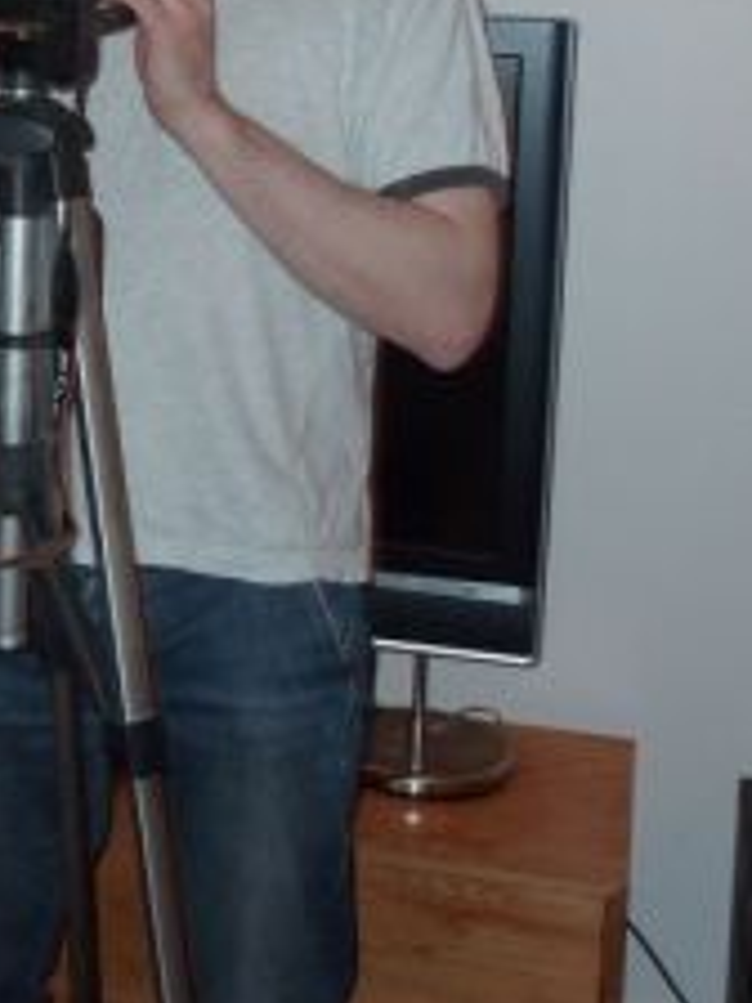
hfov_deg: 21.3
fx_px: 1941
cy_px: 99
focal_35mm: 67
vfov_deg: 27.9
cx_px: 22
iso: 100
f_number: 3.3
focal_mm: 4.1
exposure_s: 1/8
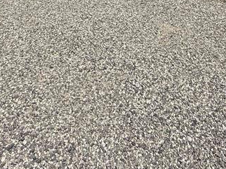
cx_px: 125
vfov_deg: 24.3
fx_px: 287
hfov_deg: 42.9
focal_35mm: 44
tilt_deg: +4.1
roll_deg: +0.1
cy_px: -96
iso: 50
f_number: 2.2
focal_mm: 2.22
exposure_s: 1/5155
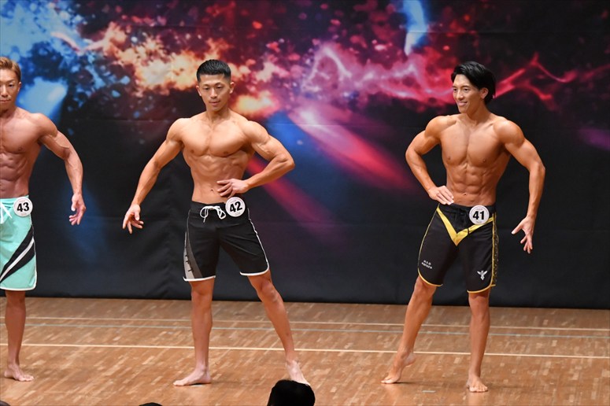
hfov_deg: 7.6
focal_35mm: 270
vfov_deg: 5.1
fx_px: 4573
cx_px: 305
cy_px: 203
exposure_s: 1/400
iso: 8000
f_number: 5.6
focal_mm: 180
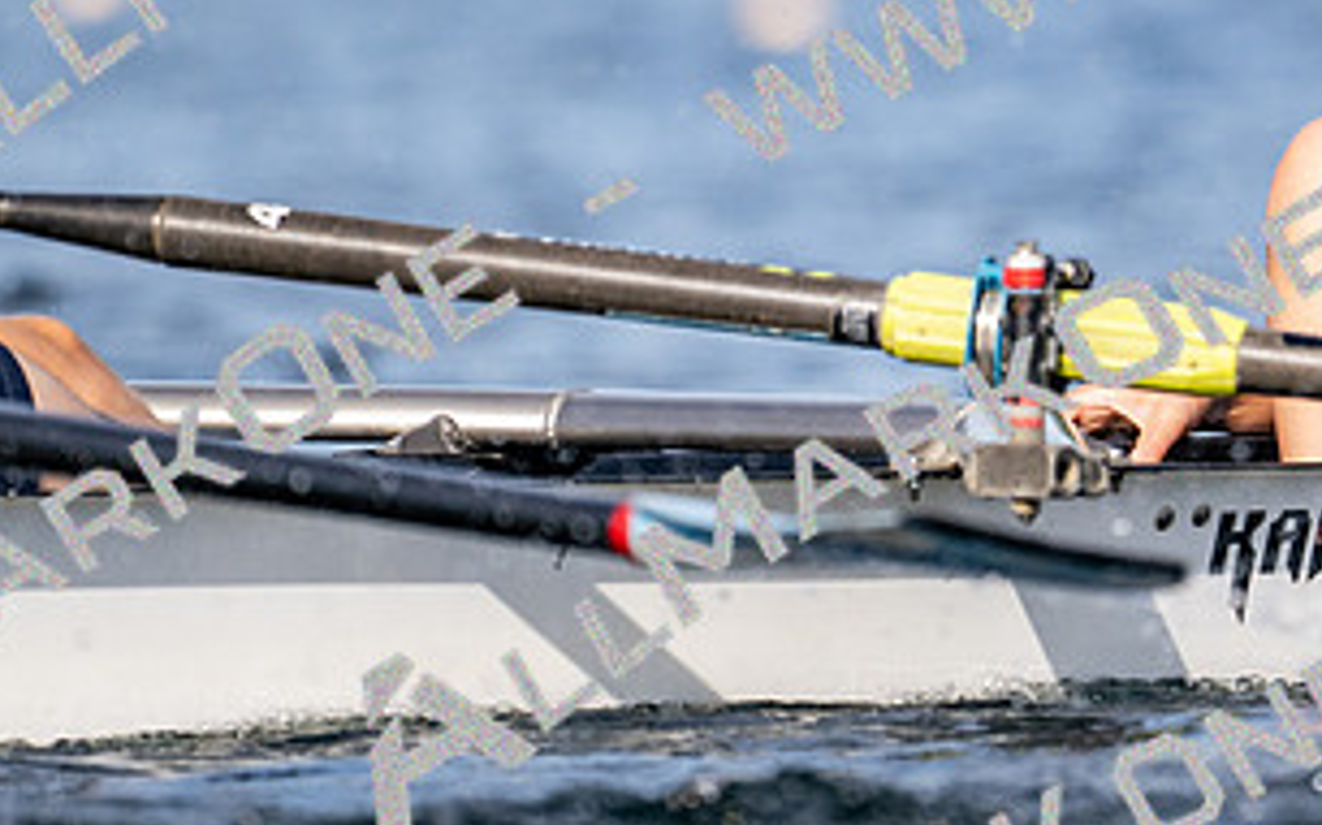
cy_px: 175
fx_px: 41778
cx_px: 1240
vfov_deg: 1.1
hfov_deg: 1.8
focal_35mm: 1160
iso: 280
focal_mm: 400
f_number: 4.5
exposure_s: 1/2500
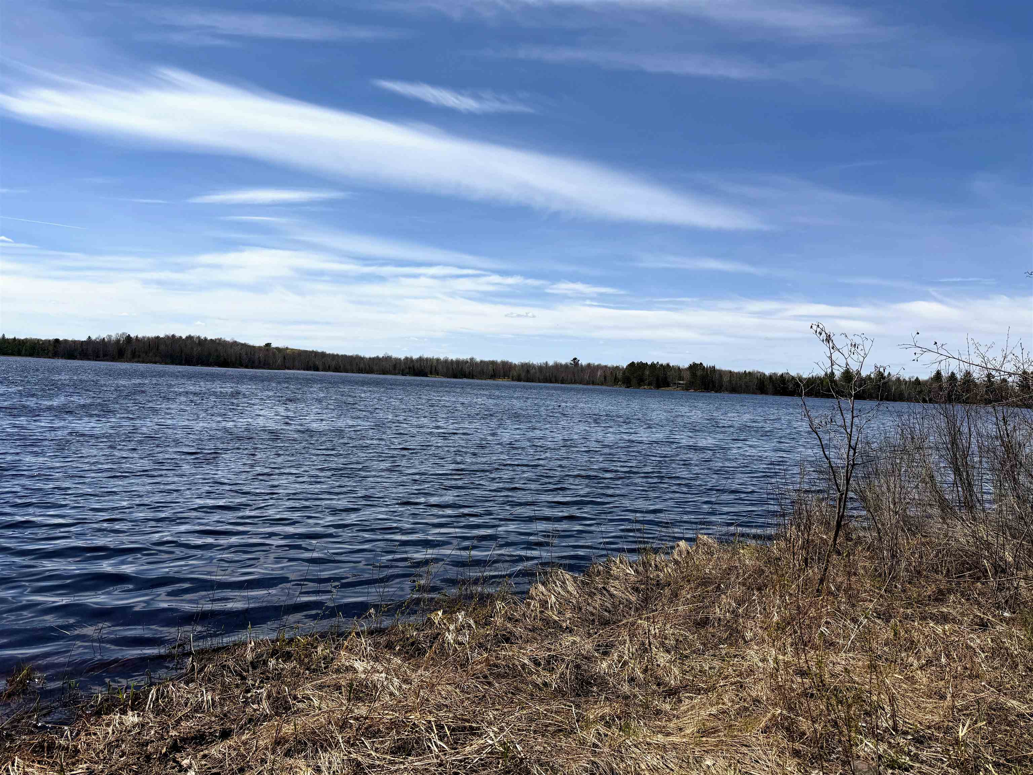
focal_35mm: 24
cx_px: 516
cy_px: 388
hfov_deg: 71.6
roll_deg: -2.8
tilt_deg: -0.3
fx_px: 716
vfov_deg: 56.8
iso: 80
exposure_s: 1/9091
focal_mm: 6.76
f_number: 1.78
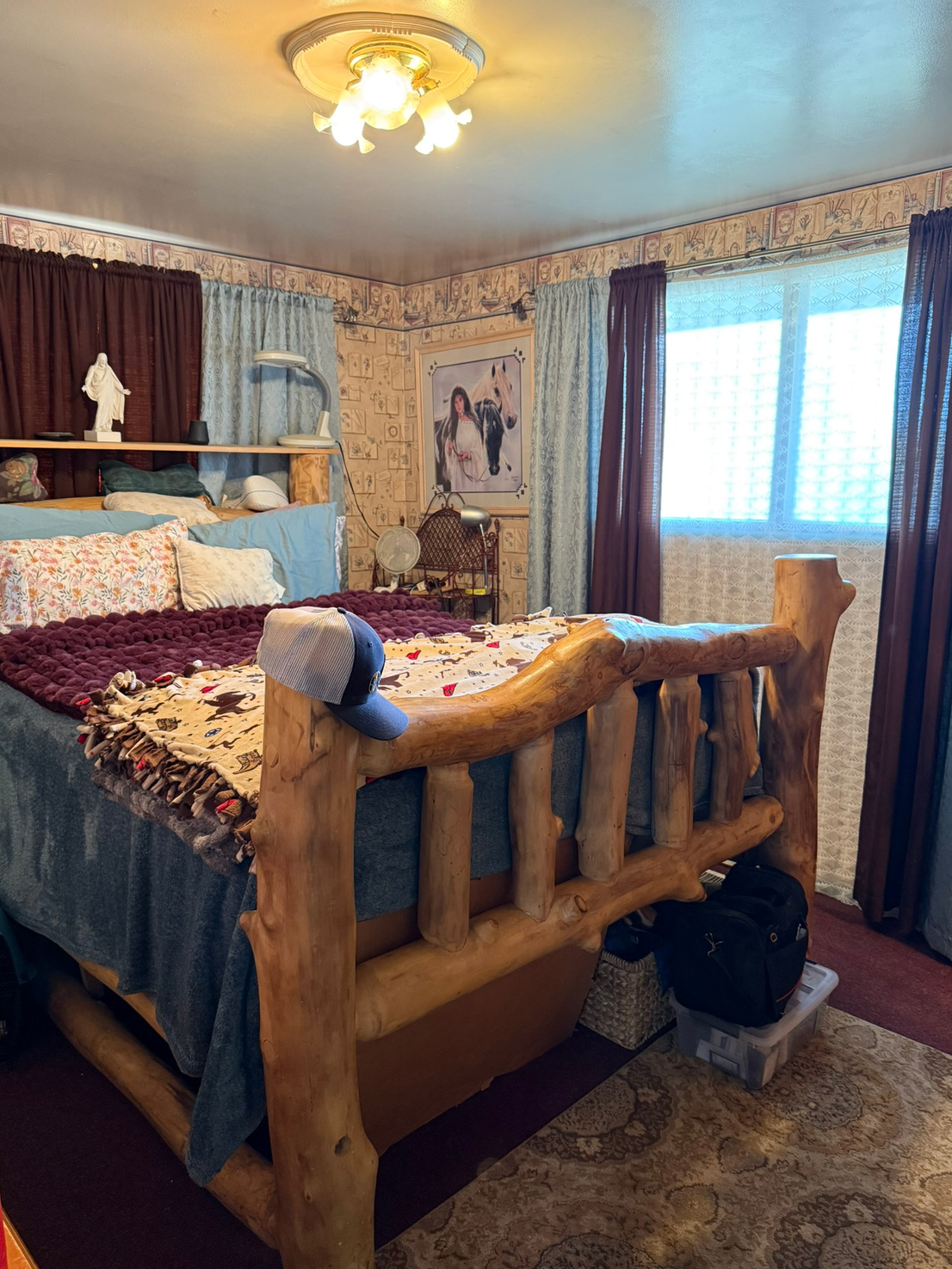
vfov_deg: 69.4
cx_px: 478
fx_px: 917
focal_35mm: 25
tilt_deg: -10.0
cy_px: 659
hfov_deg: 54.9
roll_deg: -0.3
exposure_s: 1/60
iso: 400
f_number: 1.78
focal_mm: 6.76
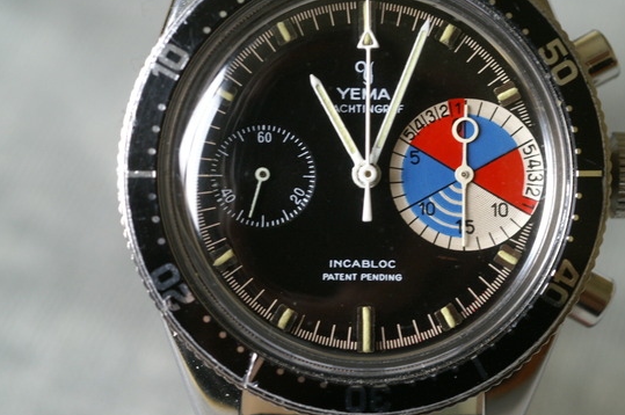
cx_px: 364
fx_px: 1543
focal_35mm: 89
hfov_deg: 22.9
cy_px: 178
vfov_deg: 15.3
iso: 400
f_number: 5.6
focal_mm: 50
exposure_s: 1/15
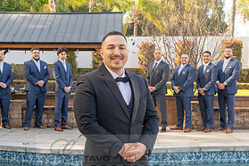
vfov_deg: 21.7
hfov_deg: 32.3
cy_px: 129
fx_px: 429
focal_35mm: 62
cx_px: 107
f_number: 6.3
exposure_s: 1/160
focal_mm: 24
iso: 320
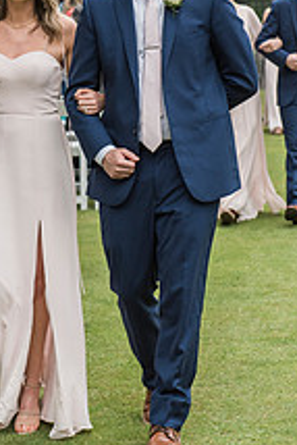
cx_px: 56
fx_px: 1816
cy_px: 89
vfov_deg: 13.9
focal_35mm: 147
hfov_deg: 9.3
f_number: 4.5
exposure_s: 1/640
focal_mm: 70
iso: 800
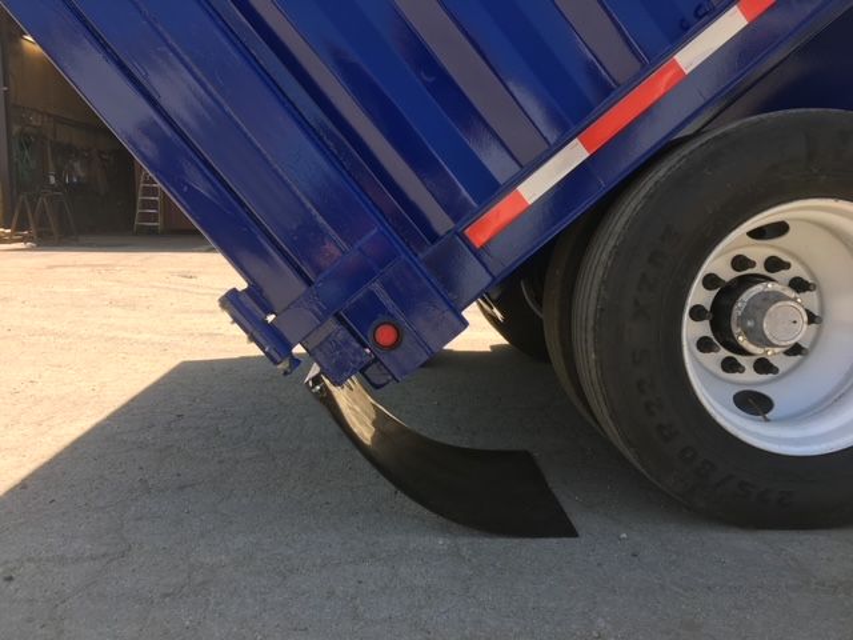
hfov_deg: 61.7
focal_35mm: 29
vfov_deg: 48.2
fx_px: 715
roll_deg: +0.1
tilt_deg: -8.7
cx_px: 426
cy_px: 320
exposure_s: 1/422
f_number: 2.2
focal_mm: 4.15
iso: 25
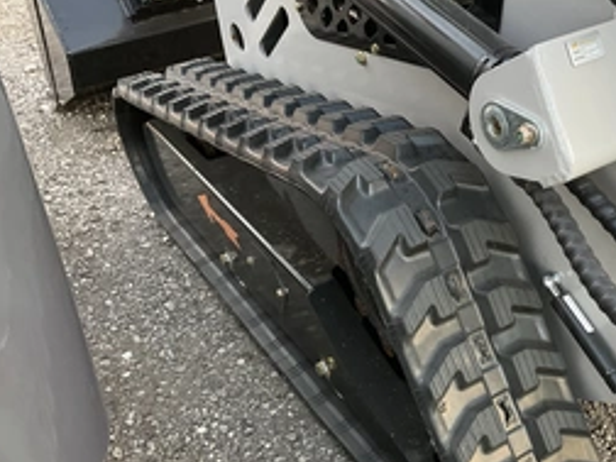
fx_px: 819
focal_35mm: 46
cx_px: 435
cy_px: 293
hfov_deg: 40.5
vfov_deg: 31.4
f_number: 1.8
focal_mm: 3
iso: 64
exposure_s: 1/74
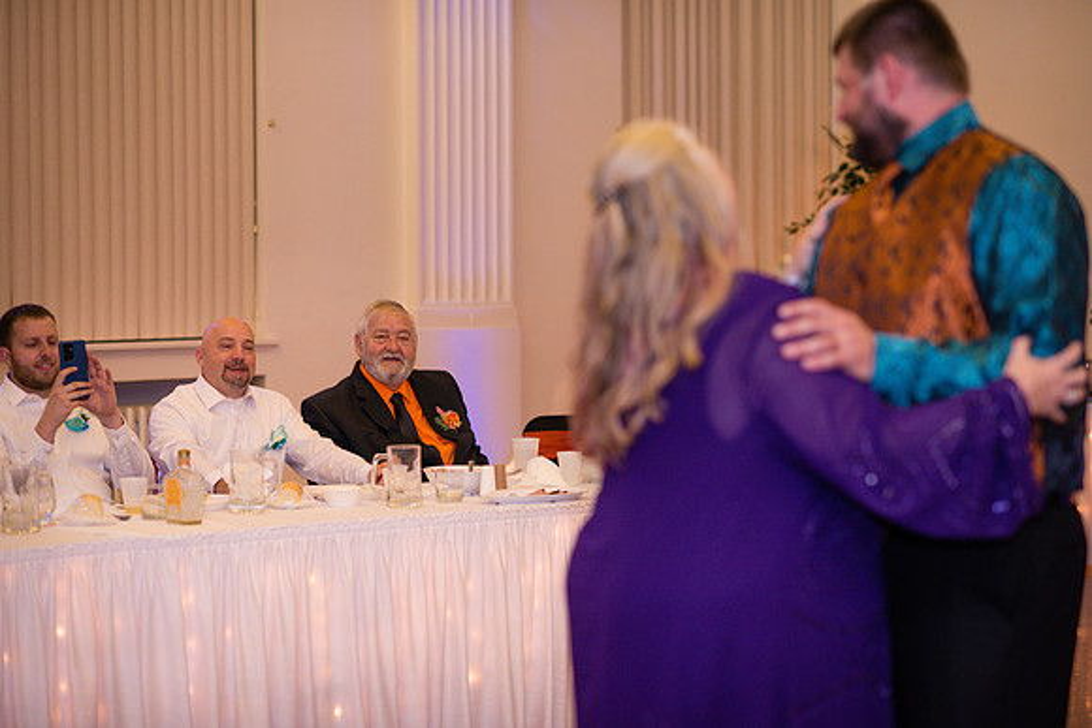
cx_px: 546
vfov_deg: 16.1
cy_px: 364
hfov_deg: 23.9
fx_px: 2579
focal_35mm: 85
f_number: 2.2
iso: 640
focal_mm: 85
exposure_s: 1/125
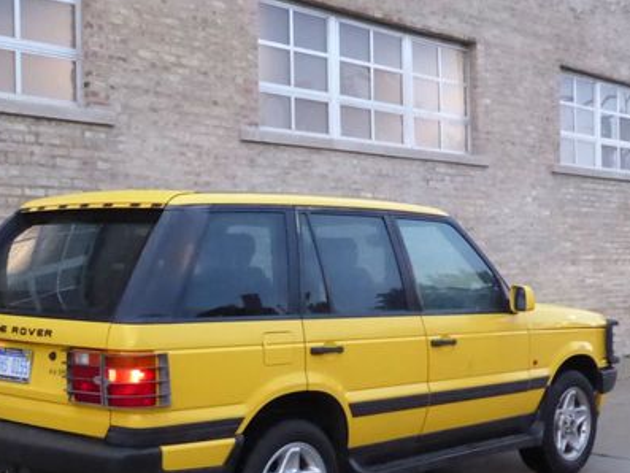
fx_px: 1056
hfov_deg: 33.2
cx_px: 311
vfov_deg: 25.2
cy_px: 303
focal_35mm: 58
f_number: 3.7
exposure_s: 1/100
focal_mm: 6.3
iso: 1600
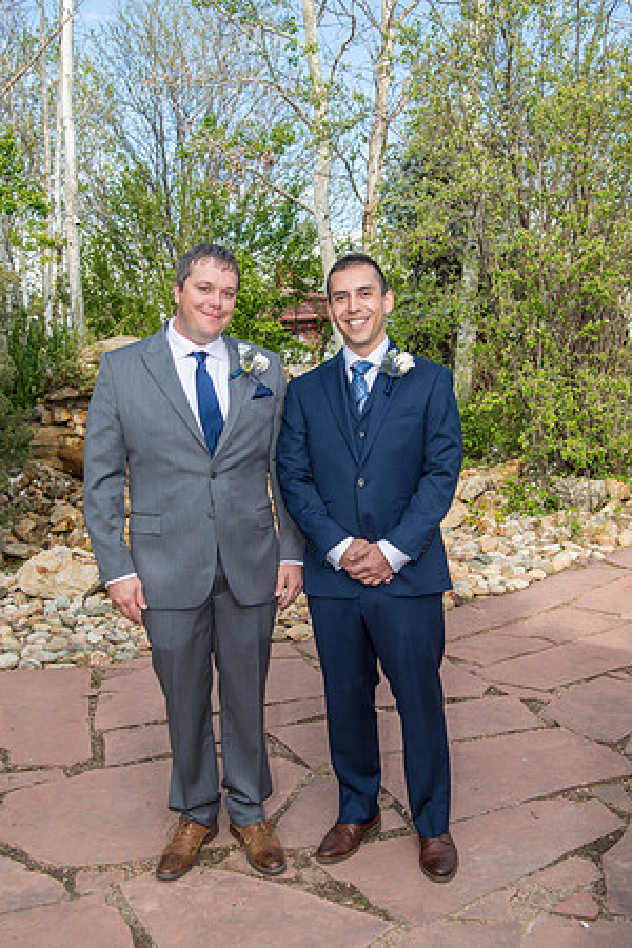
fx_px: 1001
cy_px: 474
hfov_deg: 35.1
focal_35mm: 38
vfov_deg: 50.7
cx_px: 316
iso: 100
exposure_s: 1/320
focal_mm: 38
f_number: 5
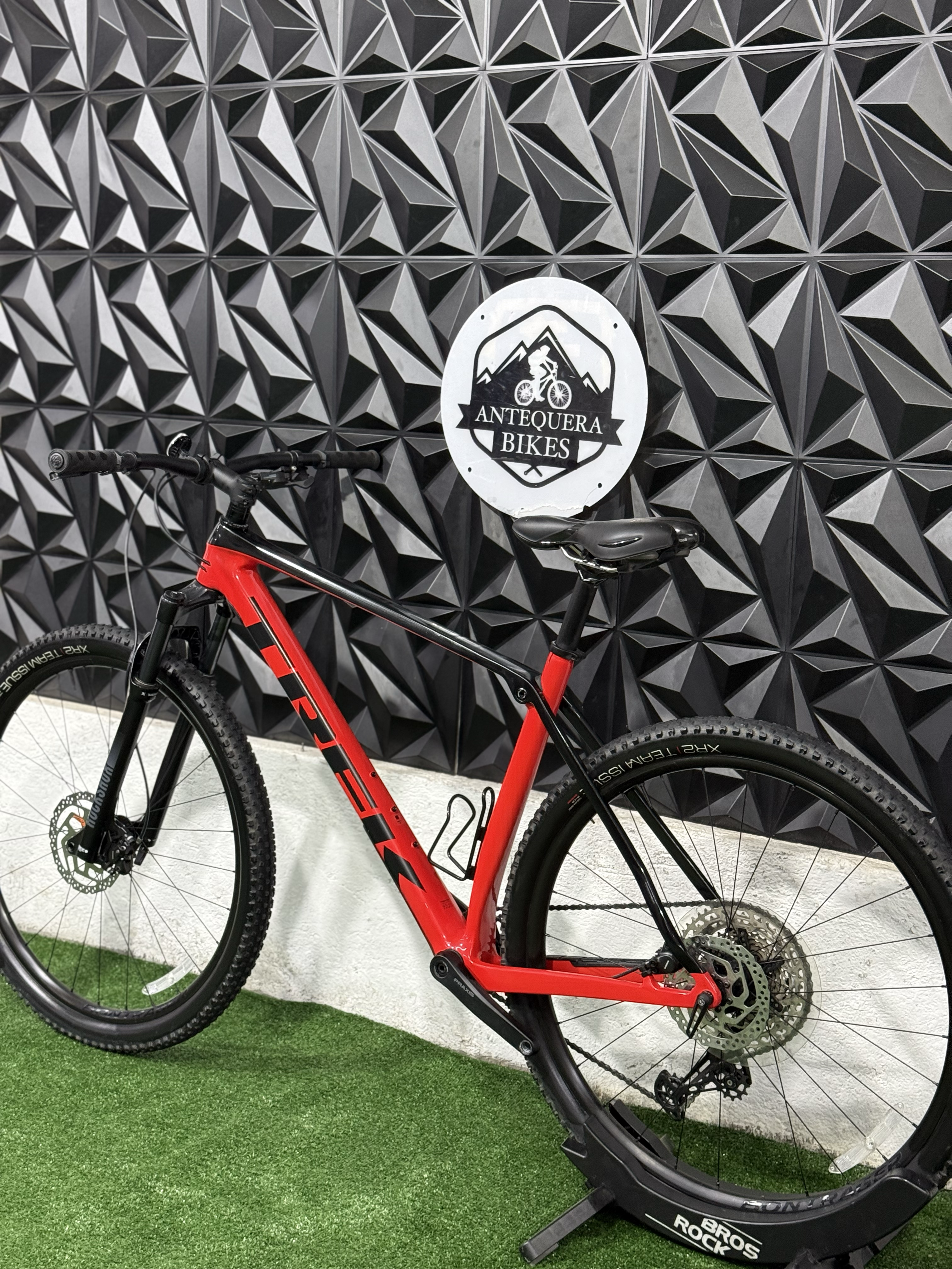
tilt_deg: -7.6
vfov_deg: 39.7
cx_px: 476
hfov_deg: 30.3
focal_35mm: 48
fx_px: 1760
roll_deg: -2.3
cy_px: 634
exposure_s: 1/60
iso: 200
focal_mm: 6.76
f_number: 1.78
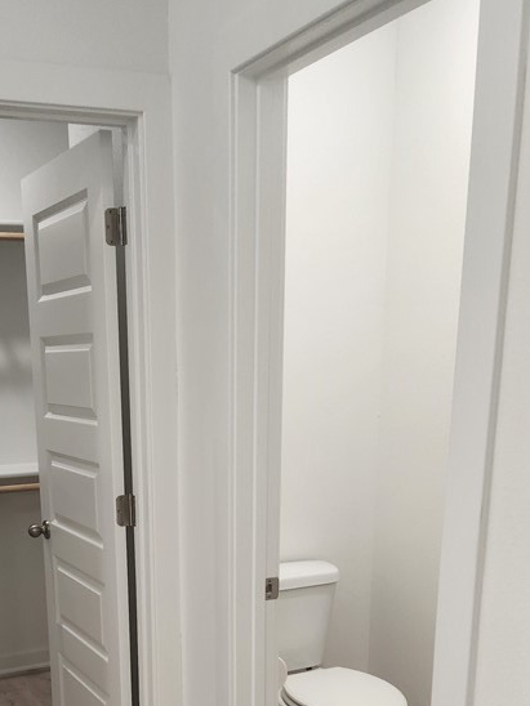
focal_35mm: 43
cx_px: 143
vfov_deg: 41.3
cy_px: 599
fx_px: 878
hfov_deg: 33.0
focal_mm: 5.4
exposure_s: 1/180
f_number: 1.8
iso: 200
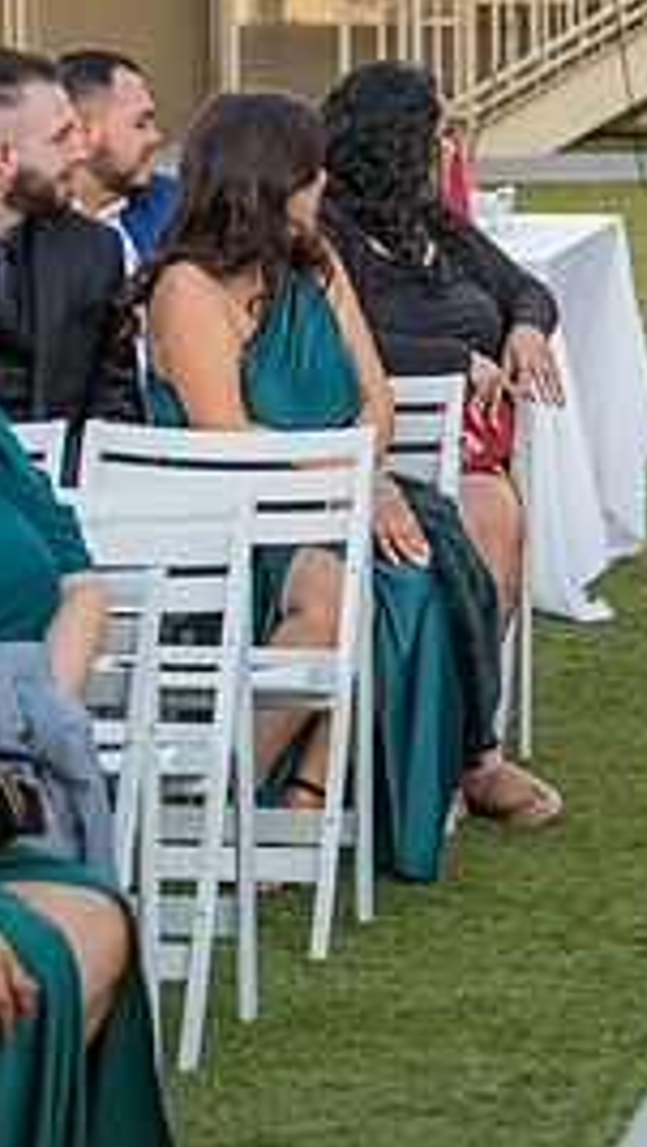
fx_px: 7036
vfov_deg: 9.3
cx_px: 1191
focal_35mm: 231
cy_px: 340
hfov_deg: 5.2
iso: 800
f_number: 4
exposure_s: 1/320
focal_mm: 102
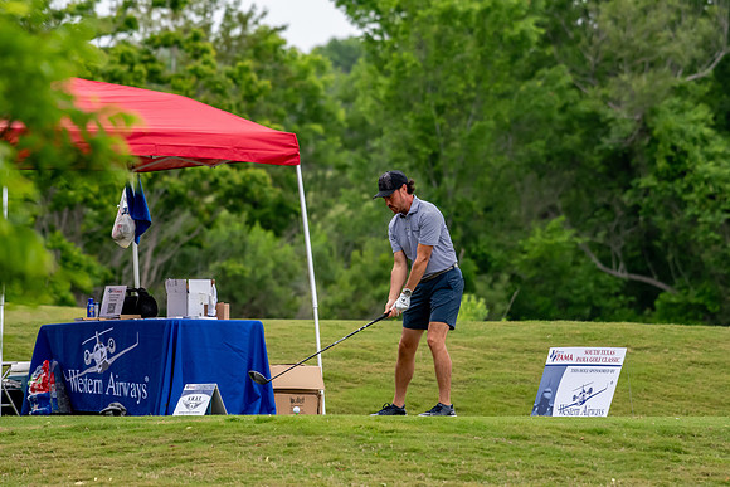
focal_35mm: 435
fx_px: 8822
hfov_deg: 4.7
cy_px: 244
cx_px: 365
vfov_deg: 3.2
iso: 1400
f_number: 5.6
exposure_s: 1/2000
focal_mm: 290
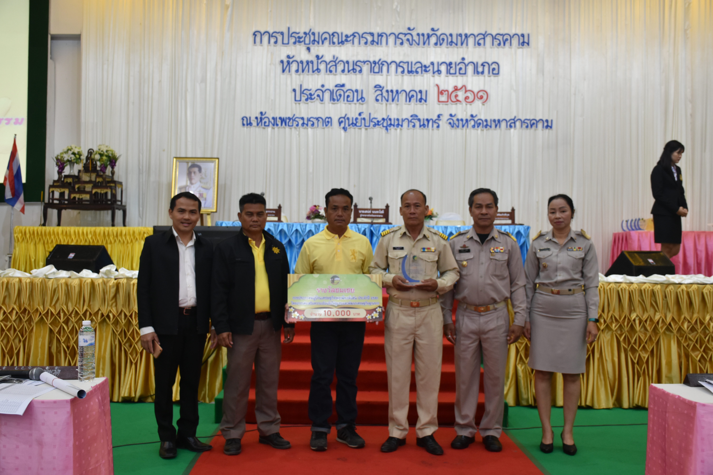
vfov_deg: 36.9
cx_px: 356
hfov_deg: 53.1
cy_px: 238
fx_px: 713
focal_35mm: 36
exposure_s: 1/30
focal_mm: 24
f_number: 3.8
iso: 800
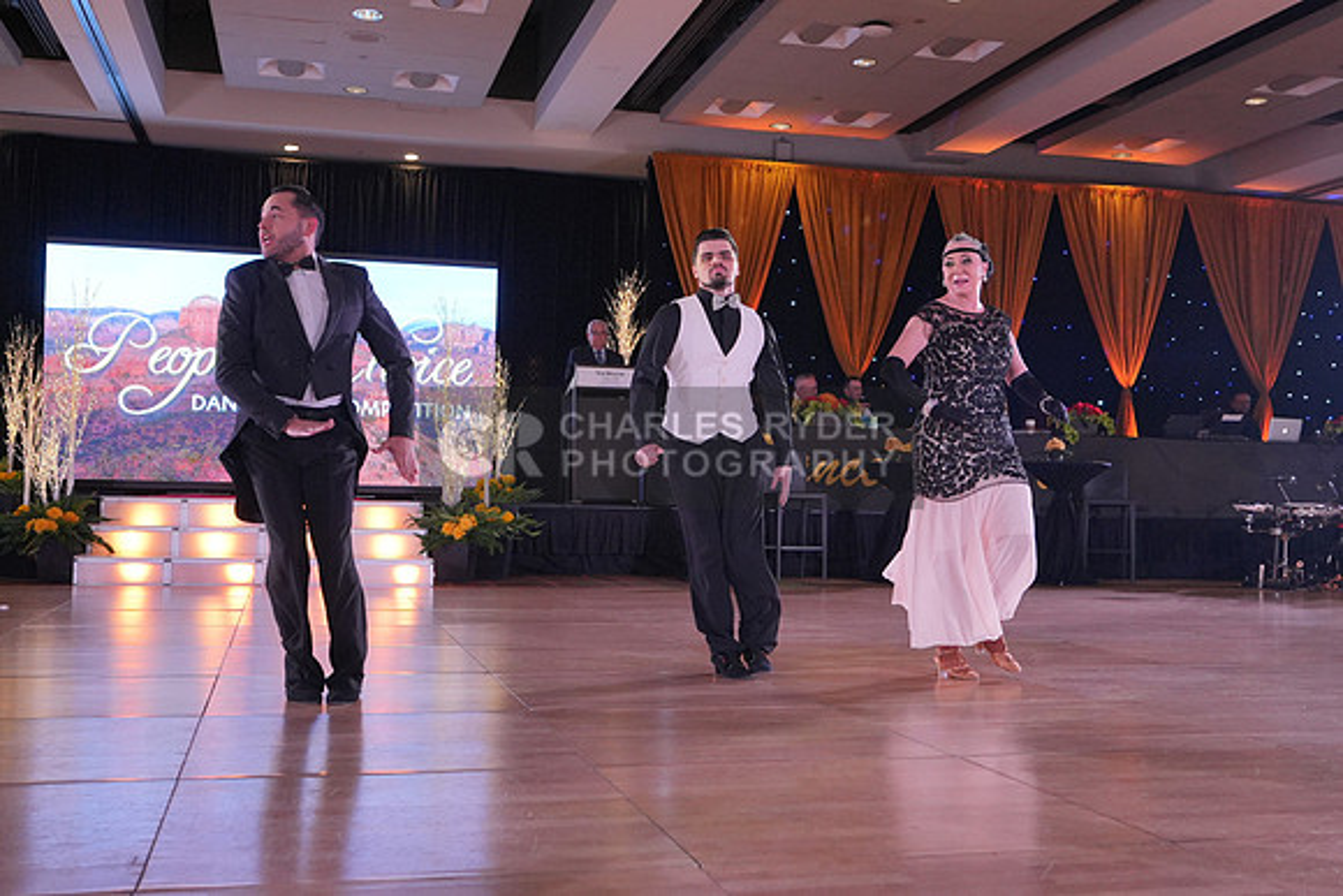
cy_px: 448
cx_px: 672
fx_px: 1455
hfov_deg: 49.5
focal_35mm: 39
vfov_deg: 34.2
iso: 1600
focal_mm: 26
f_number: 4
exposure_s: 1/400
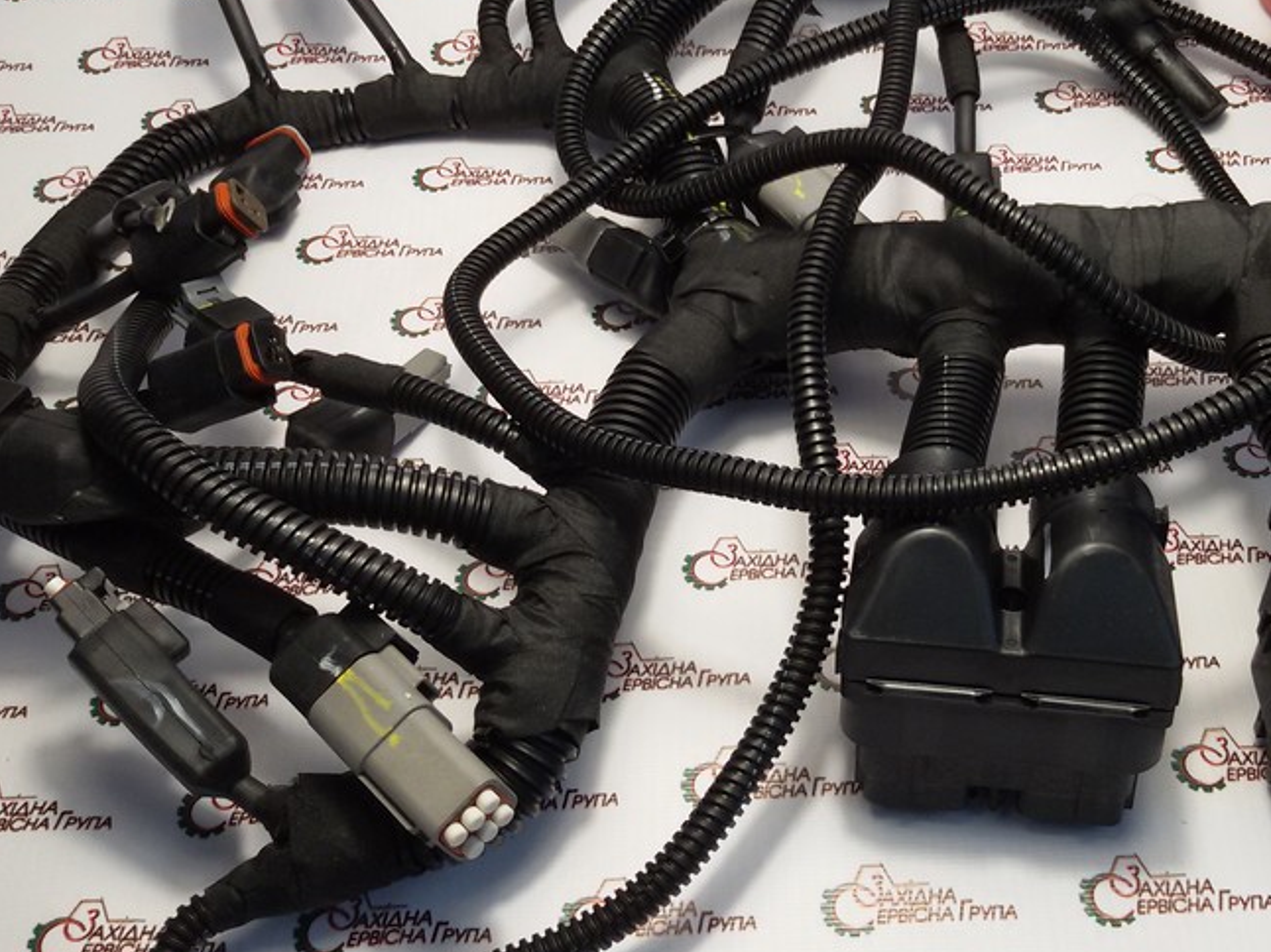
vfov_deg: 30.2
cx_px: 809
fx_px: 1762
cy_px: 397
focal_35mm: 48
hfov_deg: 39.4
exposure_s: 1/50
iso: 50
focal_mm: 2.93
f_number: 2.4
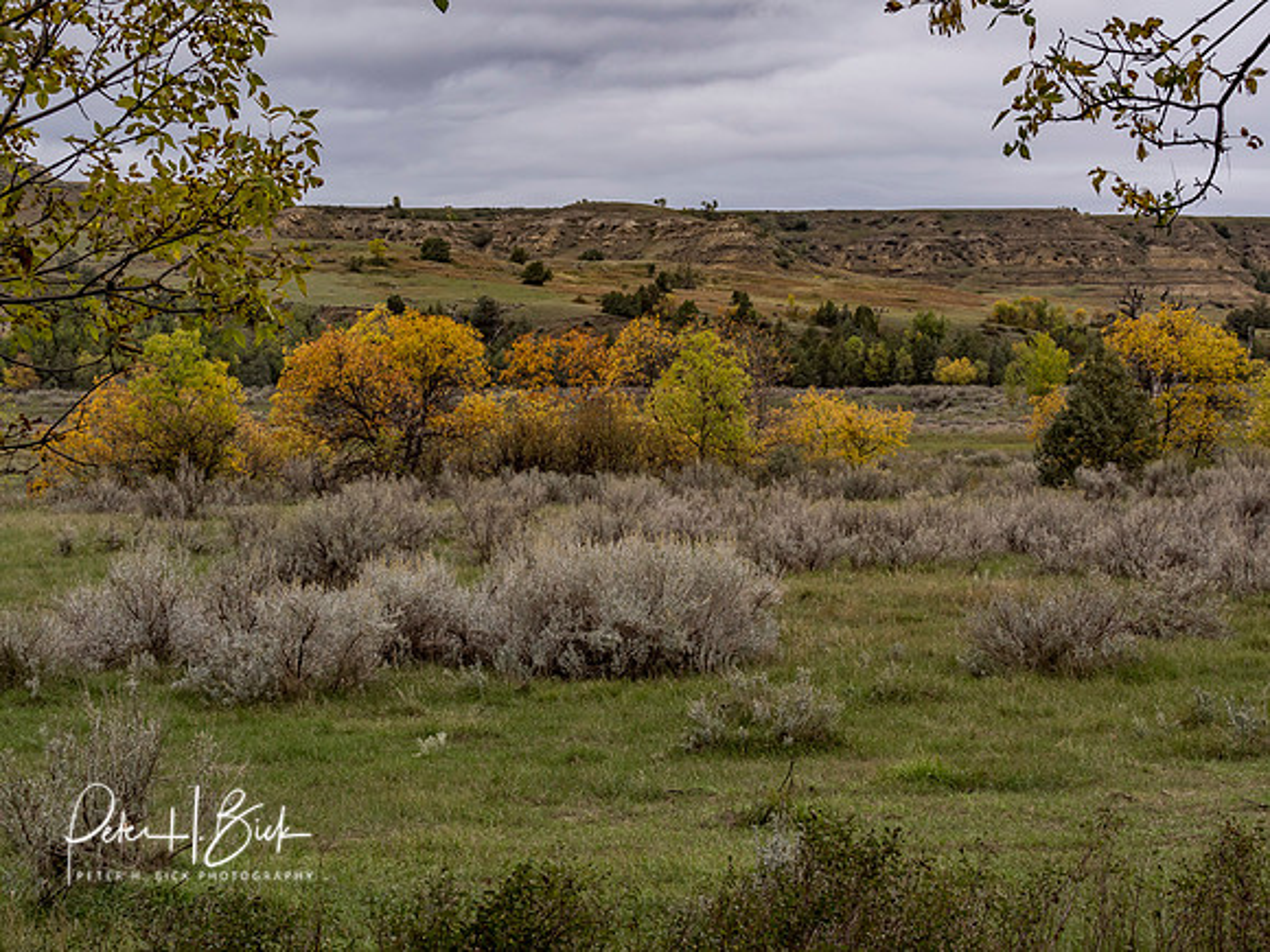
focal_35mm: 80
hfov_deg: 24.4
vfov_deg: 18.4
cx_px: 635
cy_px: 476
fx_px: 2935
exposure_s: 1/60
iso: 320
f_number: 8
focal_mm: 40
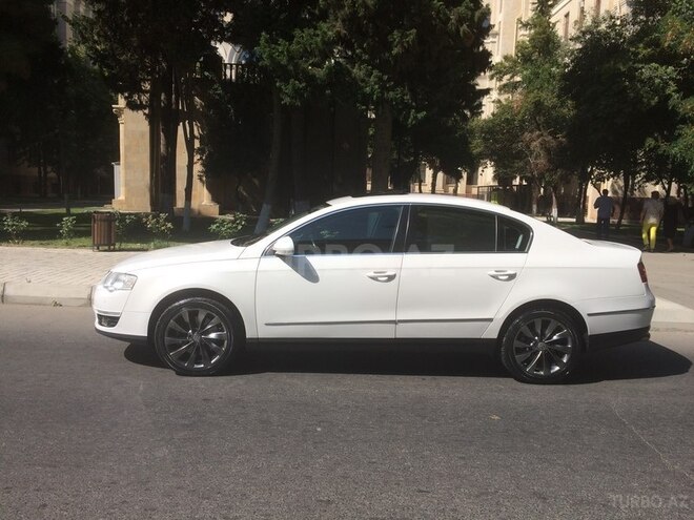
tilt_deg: -4.8
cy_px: 260
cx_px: 347
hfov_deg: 61.7
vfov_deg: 48.2
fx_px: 581
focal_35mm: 29
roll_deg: -1.9
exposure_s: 1/2053
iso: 32
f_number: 2.2
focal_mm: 4.15
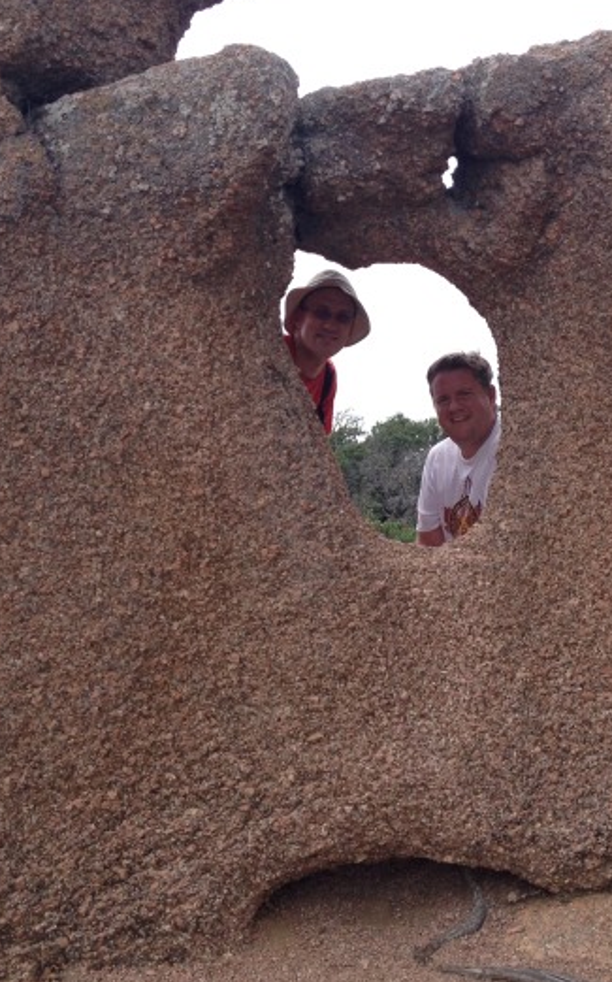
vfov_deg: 35.7
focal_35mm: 57
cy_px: 479
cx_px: 362
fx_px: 1523
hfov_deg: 22.7
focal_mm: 4.28
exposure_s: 1/890
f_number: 2.4
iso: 50
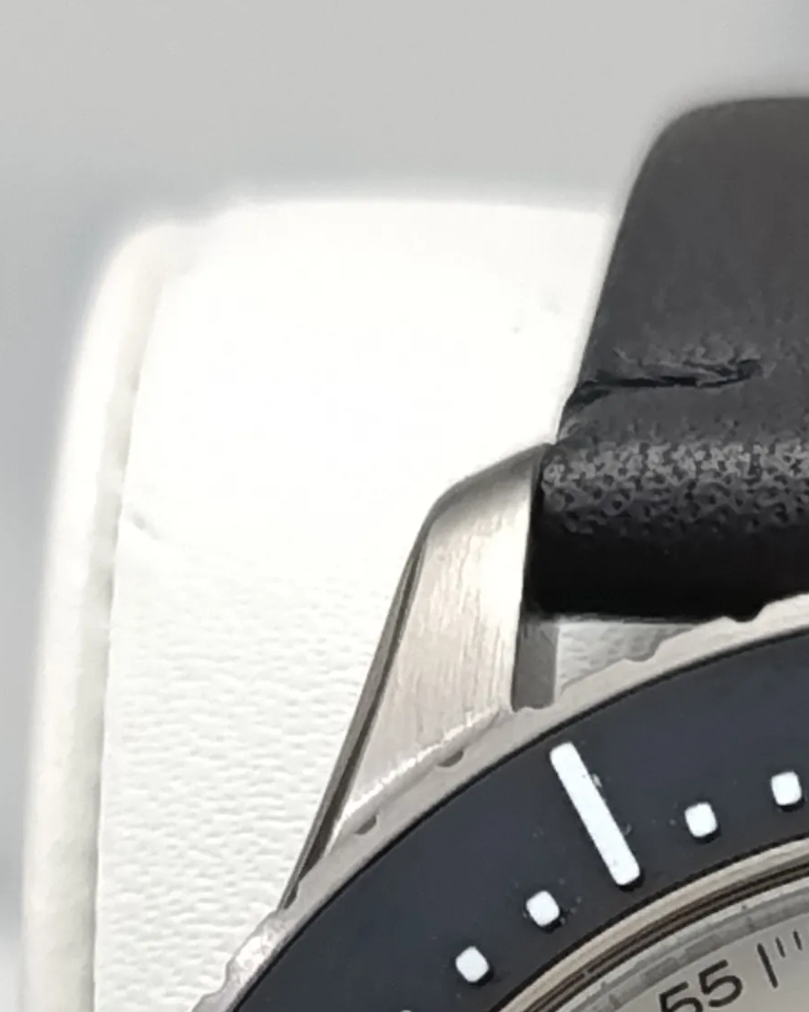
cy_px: 1688
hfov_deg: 8.4
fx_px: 5450
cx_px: 973
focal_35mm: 182
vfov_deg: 10.1
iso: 468
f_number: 1.7
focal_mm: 5.24
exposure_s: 1/100
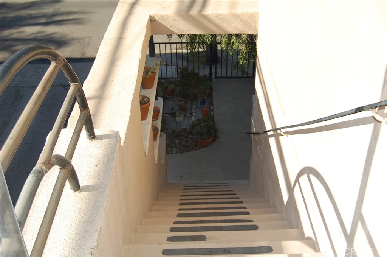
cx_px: 194
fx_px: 451
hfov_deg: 46.5
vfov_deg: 31.8
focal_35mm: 42
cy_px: 128
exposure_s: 1/500
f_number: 5.6
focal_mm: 28
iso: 200
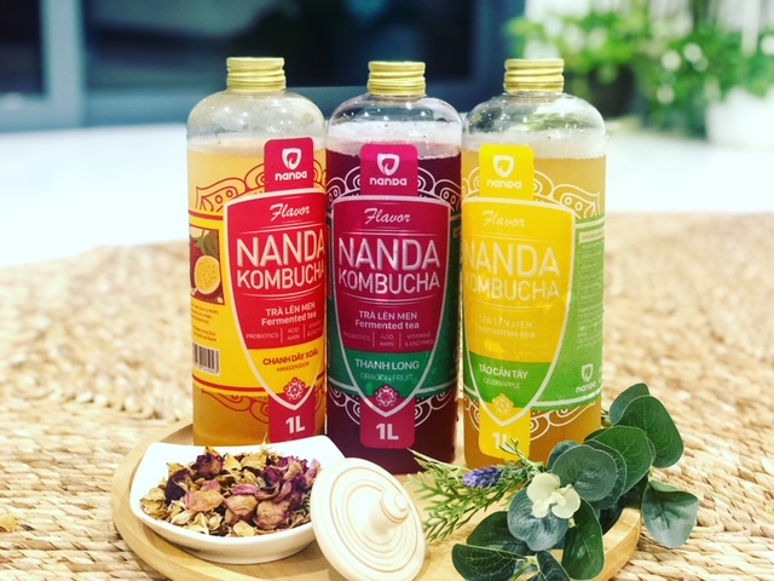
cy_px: 290
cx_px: 387
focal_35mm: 52
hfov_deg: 36.8
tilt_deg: -14.9
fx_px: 1163
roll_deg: +0.0
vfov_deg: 28.0
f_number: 2.4
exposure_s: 1/17
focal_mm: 6
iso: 160
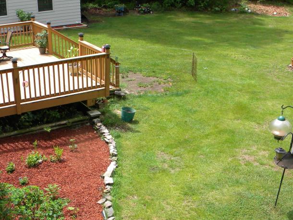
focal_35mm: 47
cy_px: 134
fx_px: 398
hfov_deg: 40.0
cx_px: 100
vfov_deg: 30.8
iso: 80
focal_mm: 5
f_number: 3.5
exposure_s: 1/383
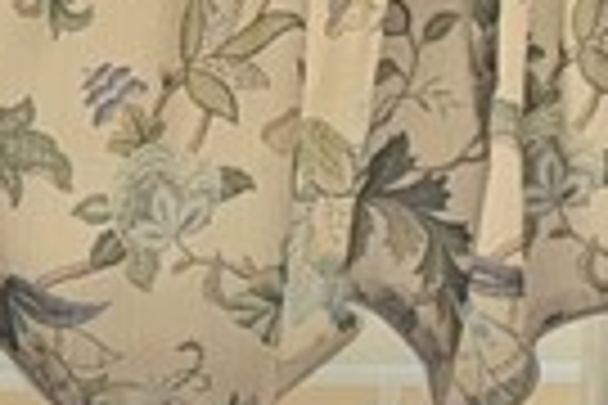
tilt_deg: -10.7
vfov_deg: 6.1
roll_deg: +1.1
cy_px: 1624
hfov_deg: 9.4
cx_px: -968
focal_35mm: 189
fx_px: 3192
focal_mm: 6.76
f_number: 1.78
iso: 50
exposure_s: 1/63
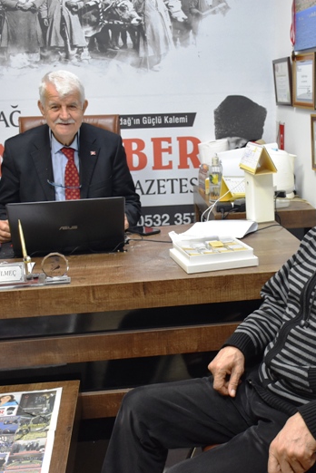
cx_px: 216
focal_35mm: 46
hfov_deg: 29.0
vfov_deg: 42.7
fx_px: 606
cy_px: 234
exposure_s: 1/60
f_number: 4
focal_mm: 20
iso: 800
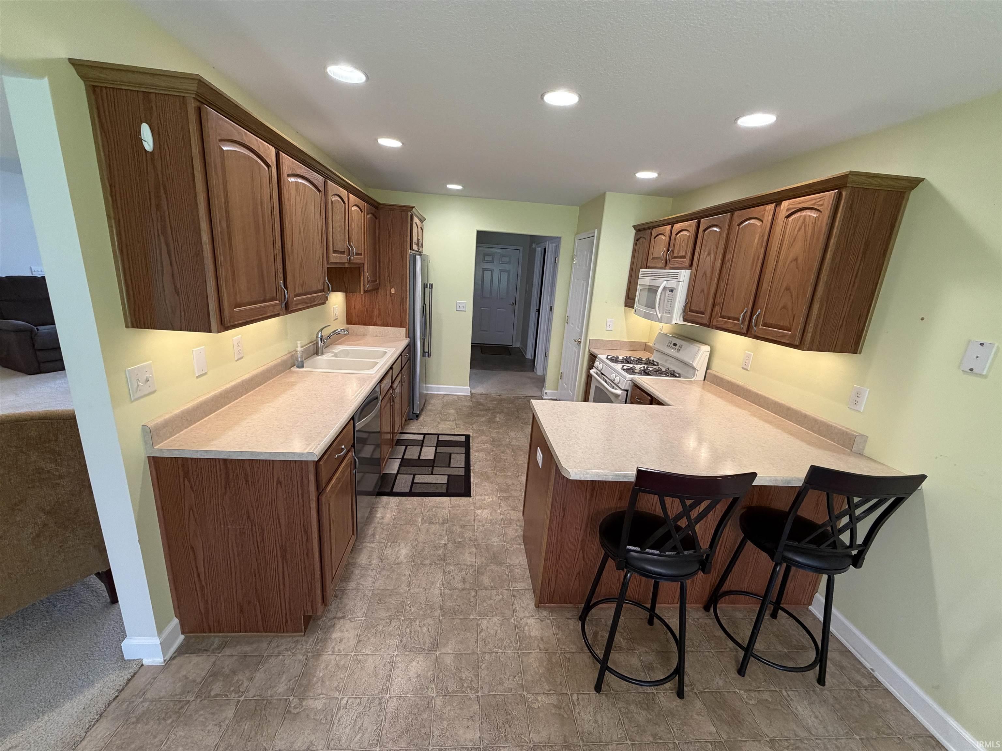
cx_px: 501
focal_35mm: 14
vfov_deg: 85.7
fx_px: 405
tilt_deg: -14.7
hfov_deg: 102.1
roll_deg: -4.3
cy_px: 376
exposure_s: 1/60
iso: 250
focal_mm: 2.22
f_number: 2.2
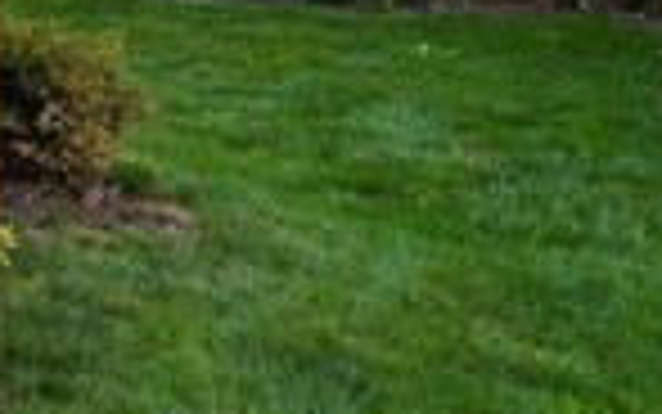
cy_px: -302
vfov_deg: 11.7
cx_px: -336
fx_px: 1895
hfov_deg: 17.7
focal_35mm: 105
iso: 200
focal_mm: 14
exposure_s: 1/125
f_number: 9
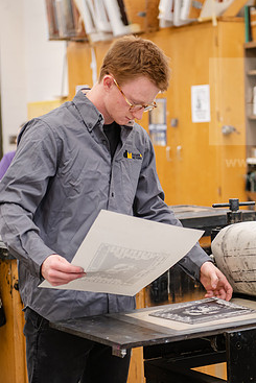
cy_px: 184
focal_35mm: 98
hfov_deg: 13.9
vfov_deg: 20.8
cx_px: 178
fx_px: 1044
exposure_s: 1/100
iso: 400
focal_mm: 62
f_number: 3.2
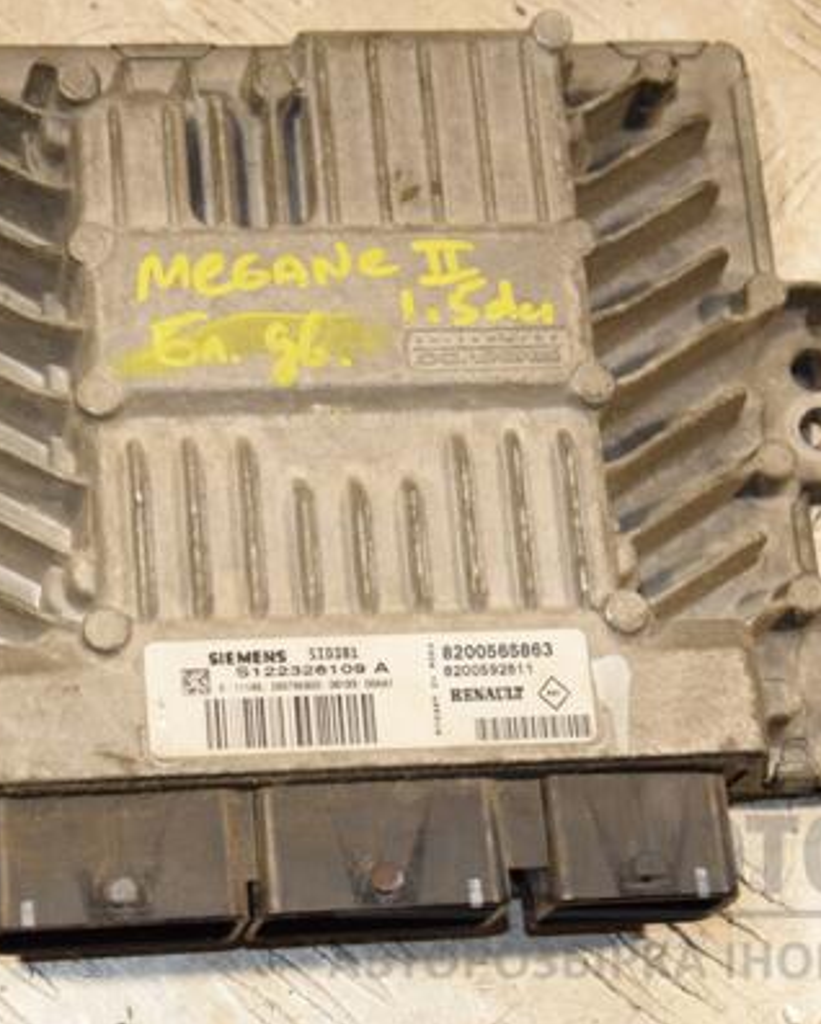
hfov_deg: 15.1
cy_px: 511
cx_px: 279
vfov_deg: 18.8
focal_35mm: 102
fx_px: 3096
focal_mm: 48
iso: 800
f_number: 5.6
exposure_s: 1/200
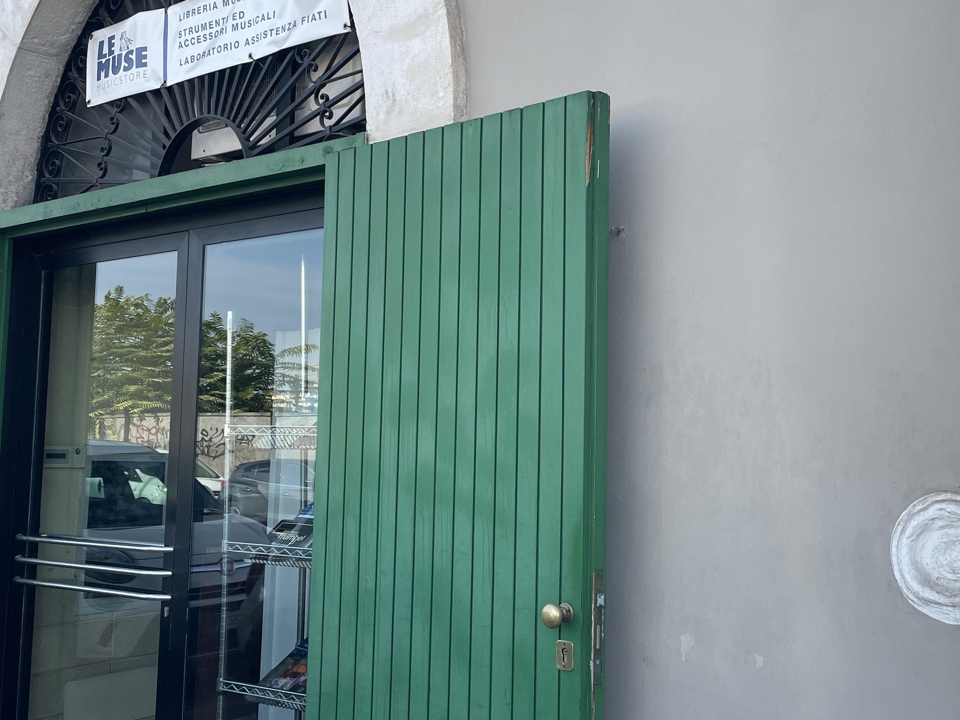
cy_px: 354
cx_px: 582
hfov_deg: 43.6
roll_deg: -0.7
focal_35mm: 43
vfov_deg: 33.6
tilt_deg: +6.0
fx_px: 1192
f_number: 1.6
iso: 32
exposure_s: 1/917
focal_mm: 4.2
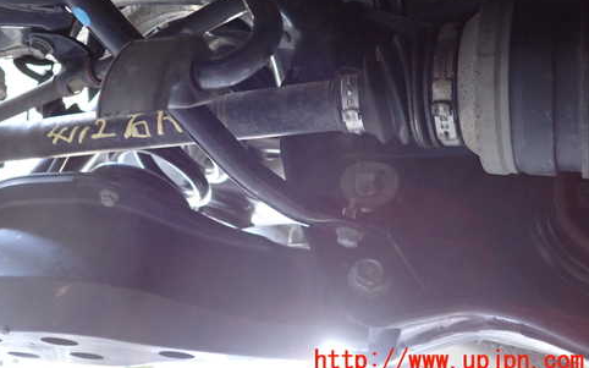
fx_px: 530
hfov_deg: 57.5
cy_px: 101
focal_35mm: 33
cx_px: 224
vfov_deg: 37.5
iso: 800
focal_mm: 4.5
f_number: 2
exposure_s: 1/20
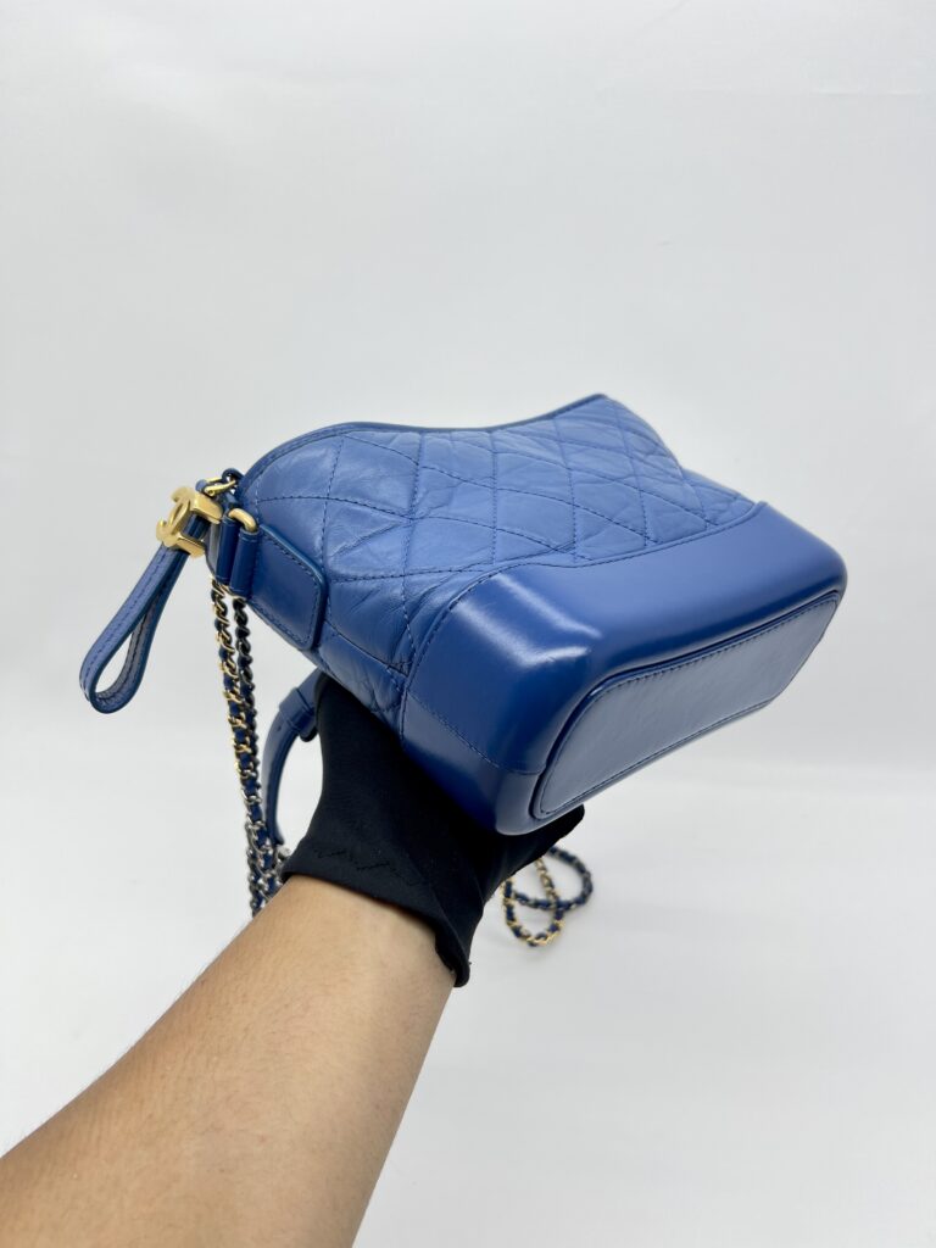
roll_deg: -0.6
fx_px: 937
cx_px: 468
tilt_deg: -26.5
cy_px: 624
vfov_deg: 67.3
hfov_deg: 53.1
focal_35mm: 26
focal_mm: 5.7
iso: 32
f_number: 1.5
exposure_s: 1/103
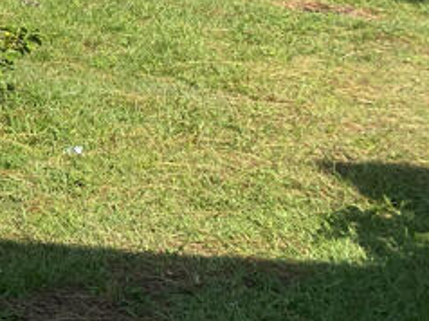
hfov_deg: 14.2
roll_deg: -1.3
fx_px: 1387
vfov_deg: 12.7
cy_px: -117
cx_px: -479
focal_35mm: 112
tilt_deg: -4.7
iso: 32
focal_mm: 4.25
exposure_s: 1/1779
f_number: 1.8
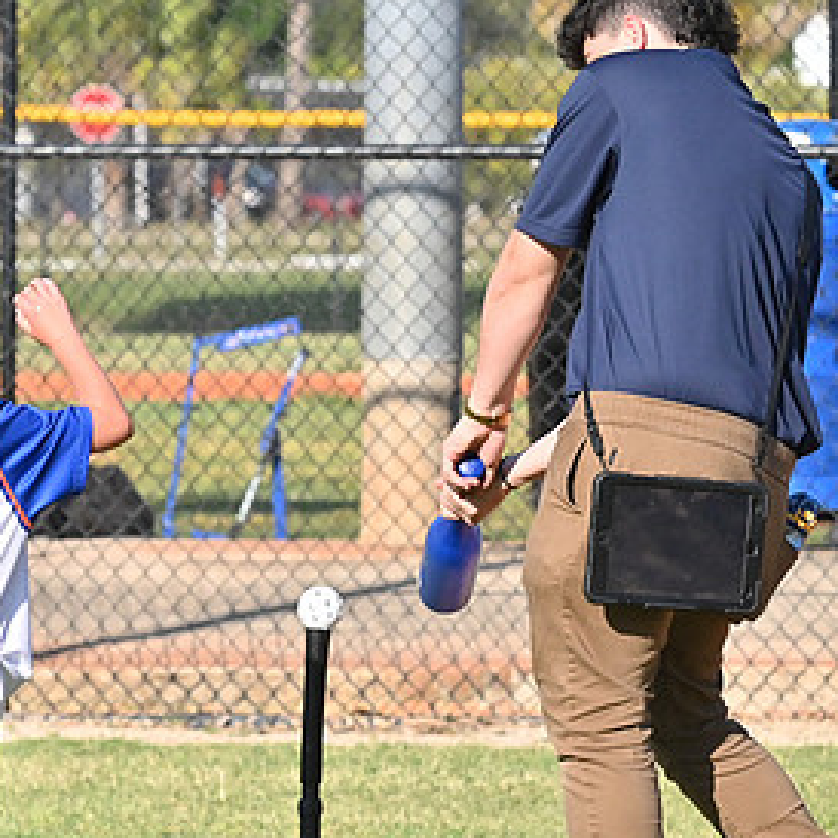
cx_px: 658
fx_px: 9613
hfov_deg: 5.0
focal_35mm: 351
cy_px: 387
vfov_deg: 5.0
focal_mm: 130
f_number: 6.3
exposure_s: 1/8000
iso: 1400
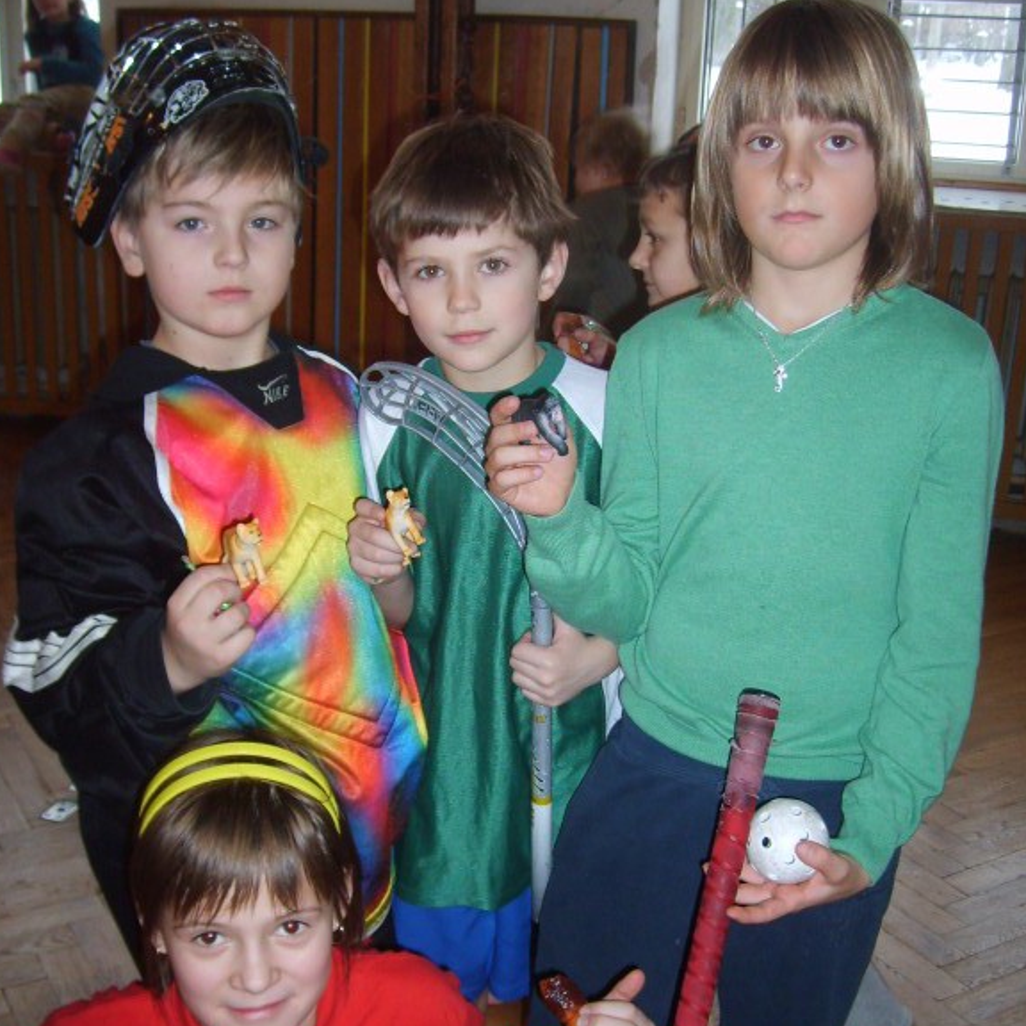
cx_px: 509
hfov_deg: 39.2
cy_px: 563
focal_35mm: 43
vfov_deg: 39.1
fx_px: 1442
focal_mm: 5.8
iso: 100
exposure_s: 1/45
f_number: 2.8
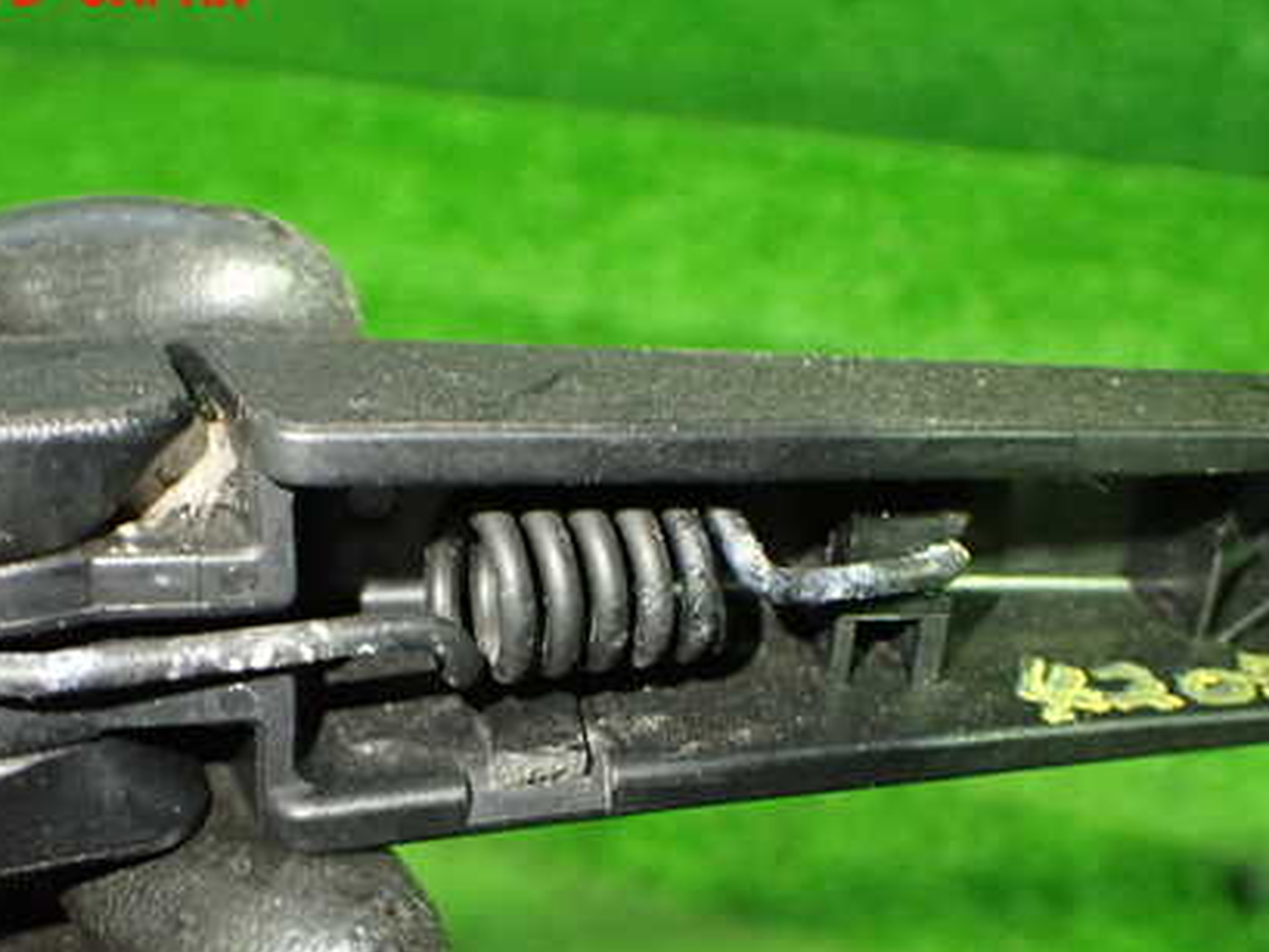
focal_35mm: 44
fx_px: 1613
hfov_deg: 42.9
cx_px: 614
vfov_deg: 32.6
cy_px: 645
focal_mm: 5.4
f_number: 2.3
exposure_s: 1/30
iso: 800
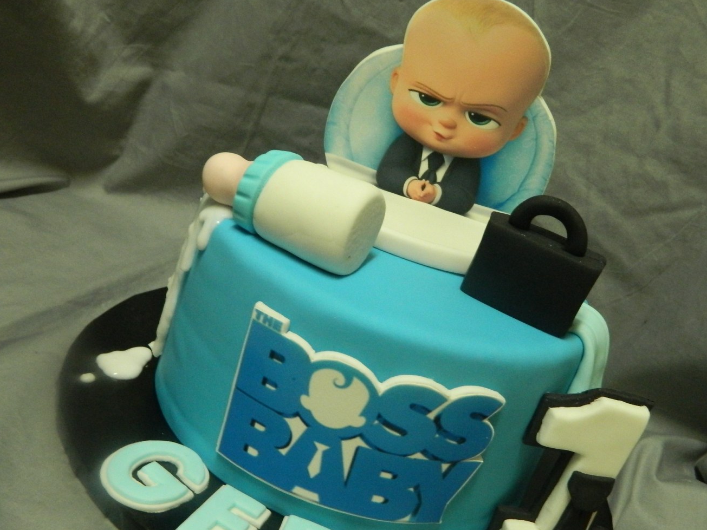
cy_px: 305
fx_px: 776
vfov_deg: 37.6
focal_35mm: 38
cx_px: 372
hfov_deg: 49.0
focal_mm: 5.6
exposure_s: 1/15
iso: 400
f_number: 3.2
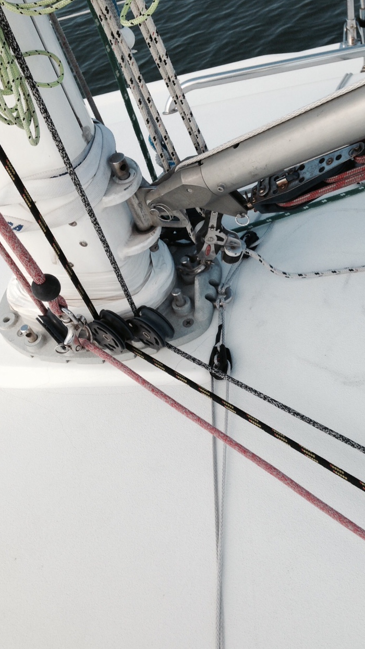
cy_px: 324
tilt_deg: -47.4
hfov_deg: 31.9
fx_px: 636
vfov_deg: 54.0
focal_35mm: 37
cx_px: 227
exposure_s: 1/1748
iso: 50
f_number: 2.4
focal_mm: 4.12
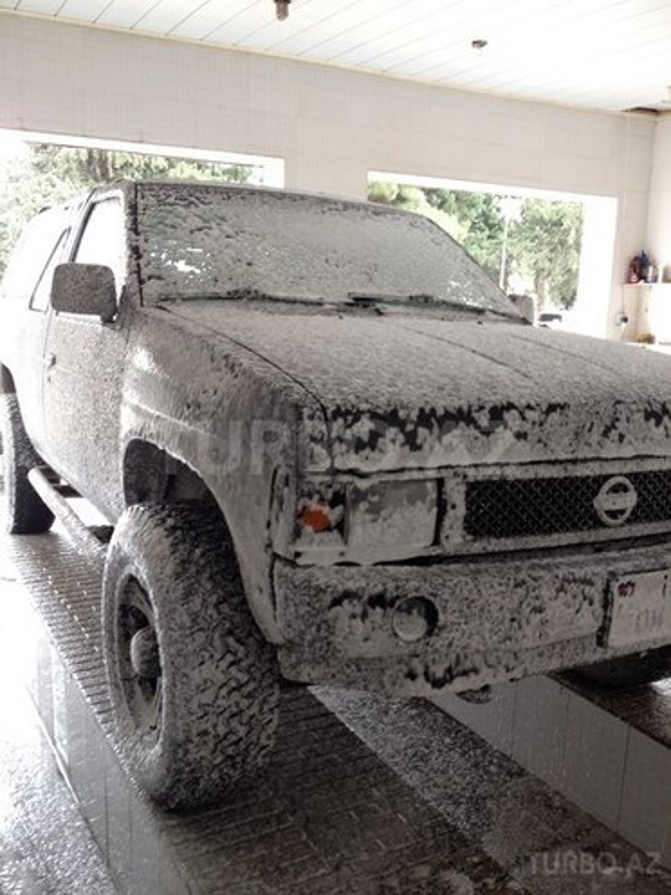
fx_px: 905
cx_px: 336
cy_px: 448
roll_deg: -1.3
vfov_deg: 52.6
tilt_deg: -10.2
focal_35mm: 35
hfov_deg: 40.7
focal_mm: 4.28
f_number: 2.4
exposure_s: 1/20
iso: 50
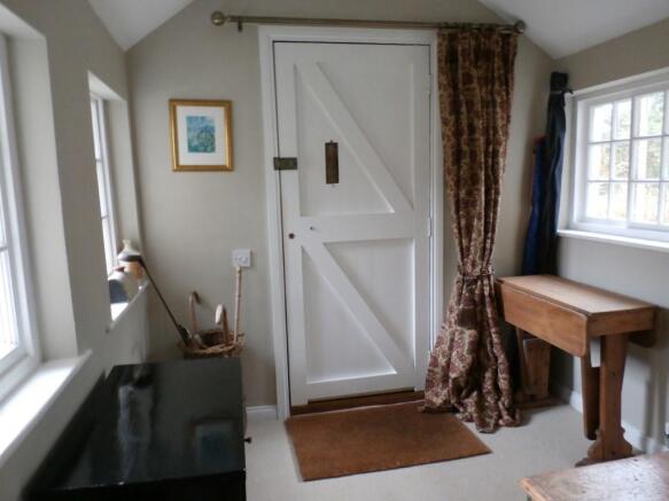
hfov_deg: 69.4
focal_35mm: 25
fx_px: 483
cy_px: 250
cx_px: 334
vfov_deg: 54.9
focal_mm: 4.5
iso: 400
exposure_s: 1/10
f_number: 3
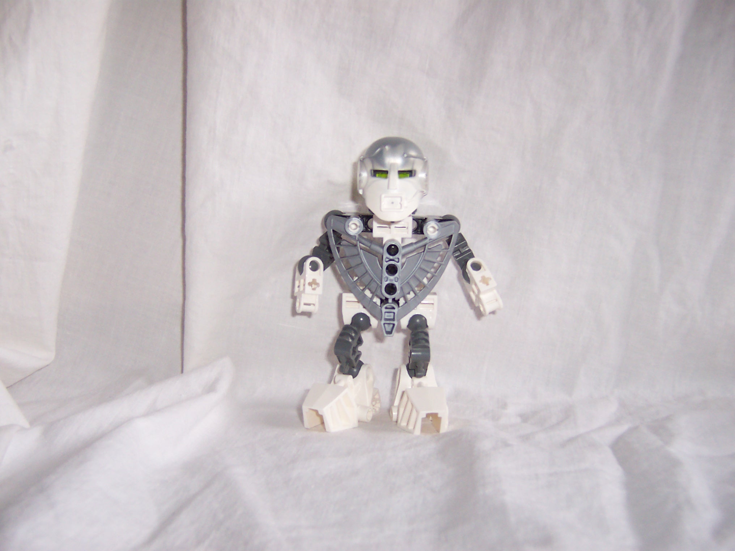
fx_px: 764
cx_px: 368
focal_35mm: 36
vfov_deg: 39.7
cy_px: 276
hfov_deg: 51.4
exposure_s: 1/60
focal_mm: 5.6
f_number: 2.8
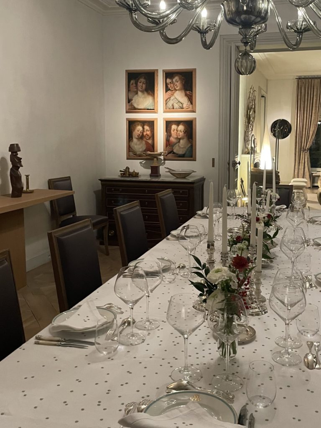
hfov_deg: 53.1
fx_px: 321
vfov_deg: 67.3
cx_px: 160
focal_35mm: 26
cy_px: 214
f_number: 1.6
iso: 400
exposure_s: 1/33
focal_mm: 4.2
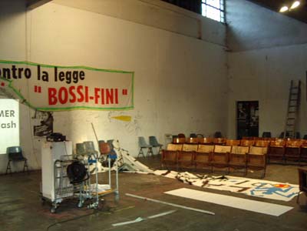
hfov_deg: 49.0
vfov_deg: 37.7
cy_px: 116
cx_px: 154
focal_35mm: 38
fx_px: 337
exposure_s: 1/6
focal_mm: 5.8
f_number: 2.6
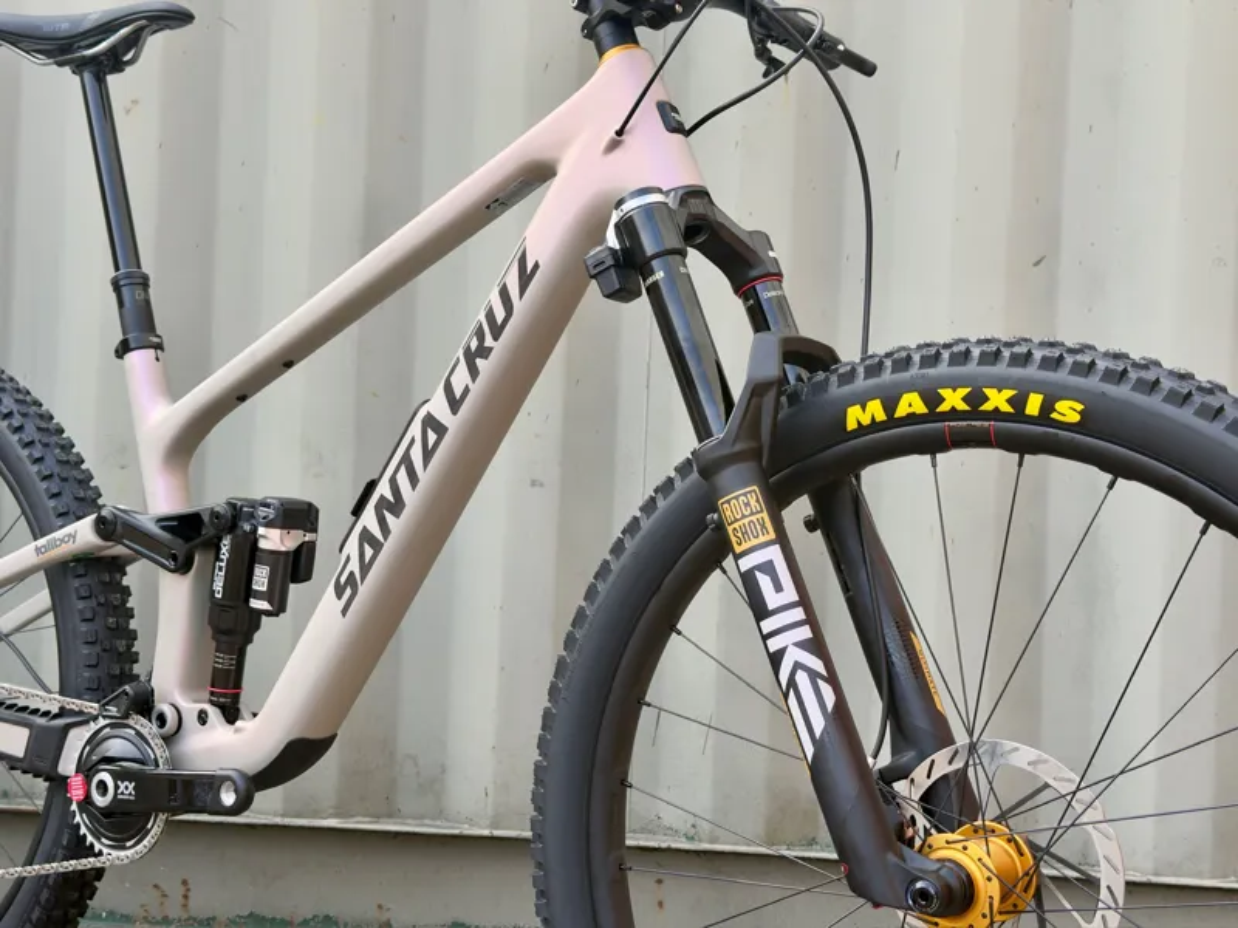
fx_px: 1717
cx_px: 619
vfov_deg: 30.3
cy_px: 464
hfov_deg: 39.7
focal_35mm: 48
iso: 64
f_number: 1.78
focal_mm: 6.76
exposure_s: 1/469
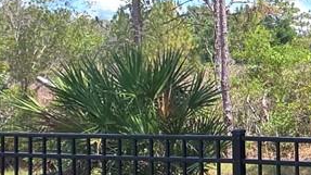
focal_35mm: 79
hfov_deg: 23.1
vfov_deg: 15.2
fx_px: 651
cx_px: 430
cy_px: 46
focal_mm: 2.2
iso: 20
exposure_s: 1/427
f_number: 1.9
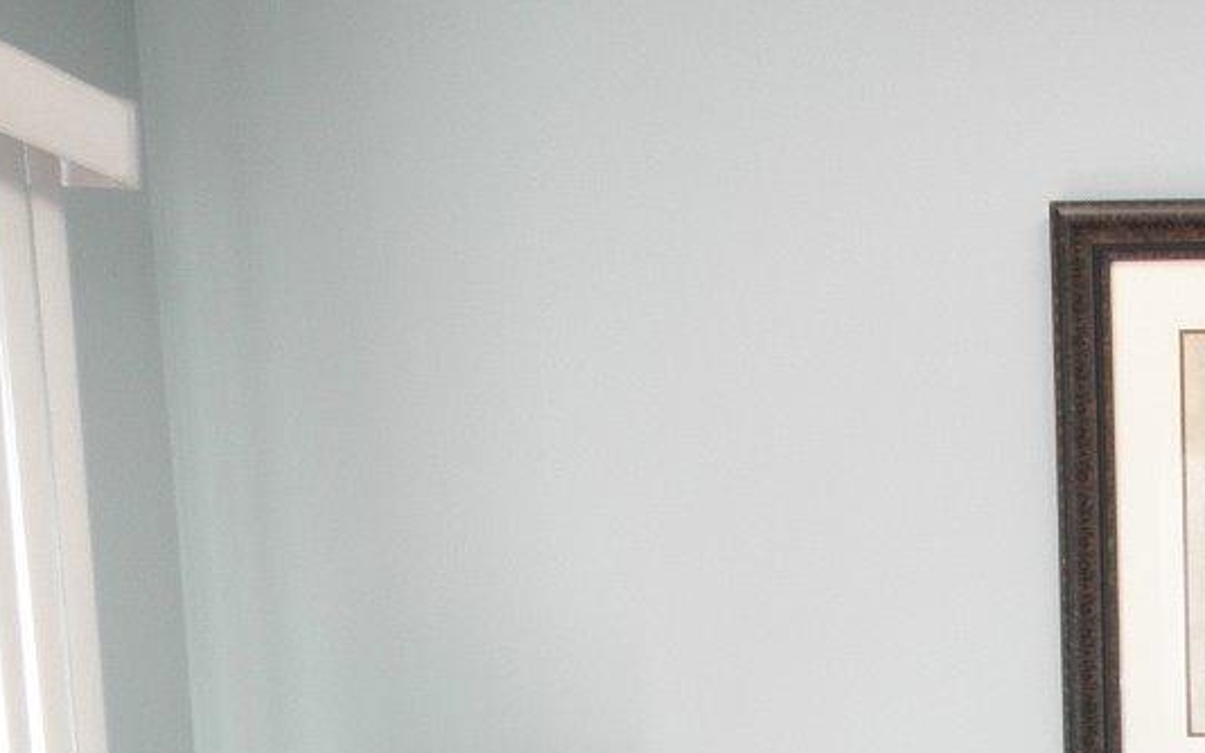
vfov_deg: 15.0
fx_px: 2628
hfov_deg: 23.0
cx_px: 1566
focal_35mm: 80
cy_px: 1175
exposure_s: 1/30
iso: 64
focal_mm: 5
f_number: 3
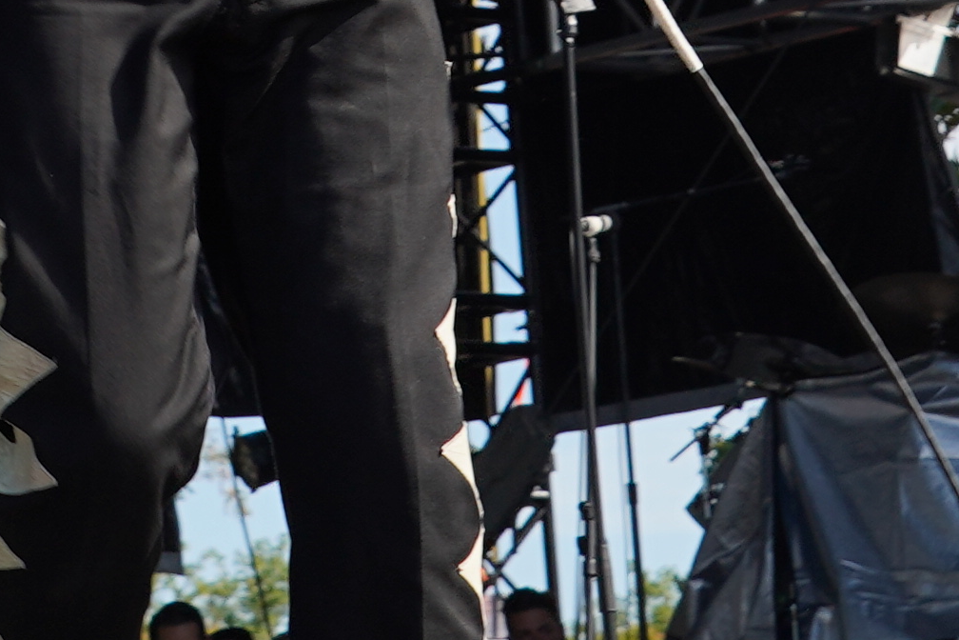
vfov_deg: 5.4
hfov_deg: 8.2
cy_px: -782
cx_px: -106
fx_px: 6659
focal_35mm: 250
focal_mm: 42
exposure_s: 1/200
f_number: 8
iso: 100
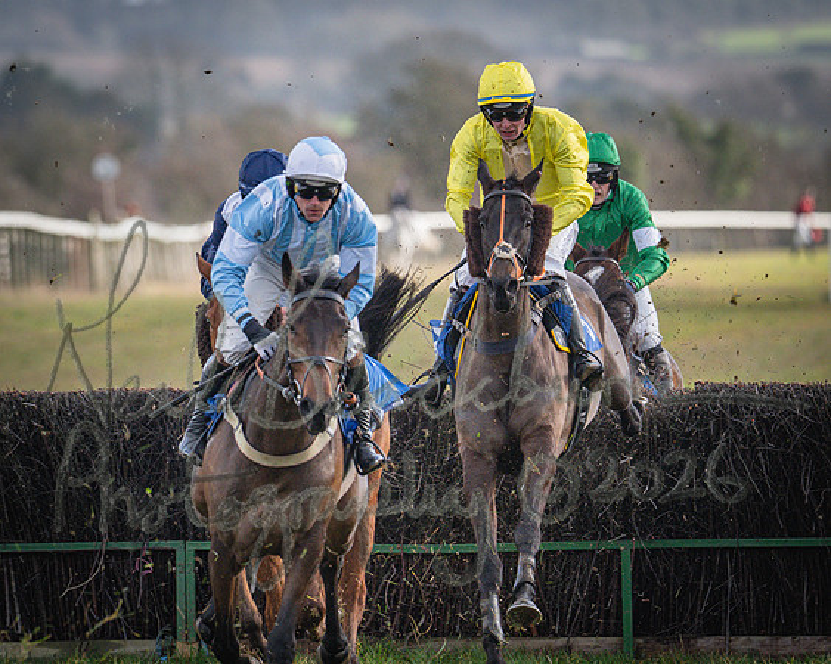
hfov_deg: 2.3
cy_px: 257
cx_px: 322
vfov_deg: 1.9
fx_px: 20361
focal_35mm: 828
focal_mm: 400
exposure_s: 1/2000
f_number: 5
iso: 800
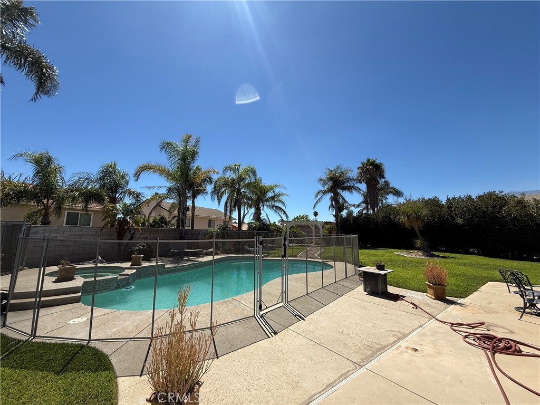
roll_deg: -0.5
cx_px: 270
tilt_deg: +8.2
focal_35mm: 14
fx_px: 218
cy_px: 202
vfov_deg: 85.7
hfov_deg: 102.1
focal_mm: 2.22
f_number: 2.2
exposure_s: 1/2237
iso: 50
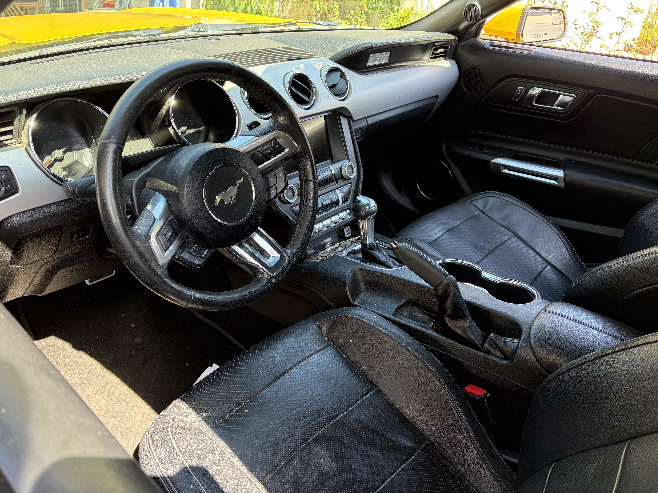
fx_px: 494
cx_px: 329
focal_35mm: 26
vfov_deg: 53.1
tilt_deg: -27.8
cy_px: 246
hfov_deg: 67.3
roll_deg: -0.3
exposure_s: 1/152
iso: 125
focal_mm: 5.96
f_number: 1.6
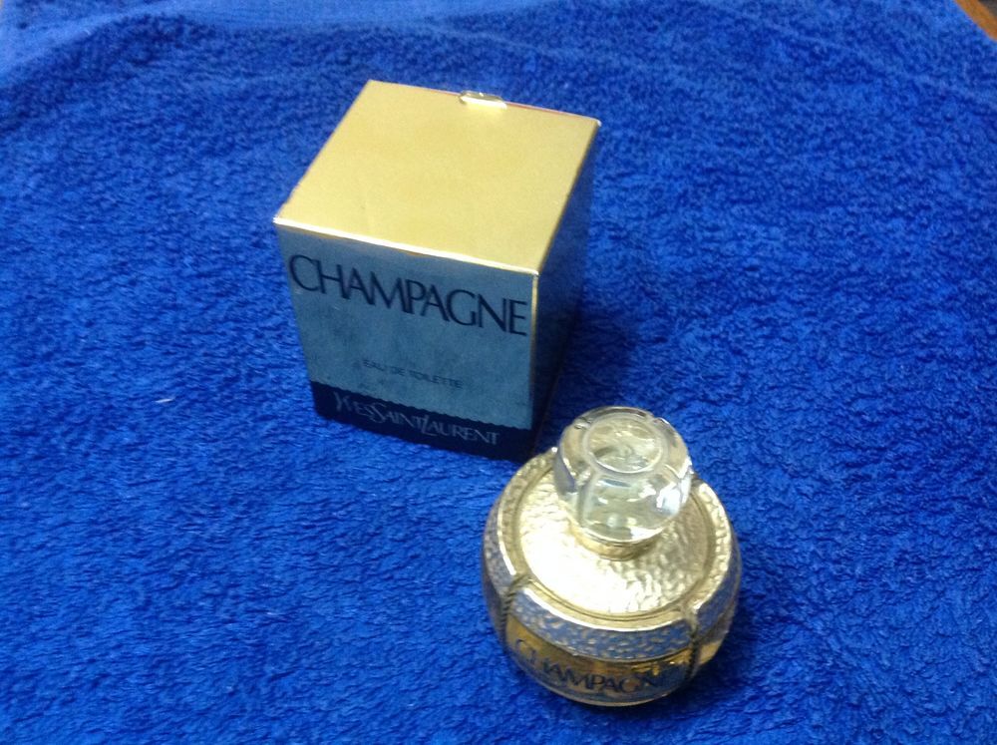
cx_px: 498
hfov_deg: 52.7
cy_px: 372
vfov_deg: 40.6
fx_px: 1007
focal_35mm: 35
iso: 500
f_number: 2.4
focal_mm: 4.28
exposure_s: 1/15
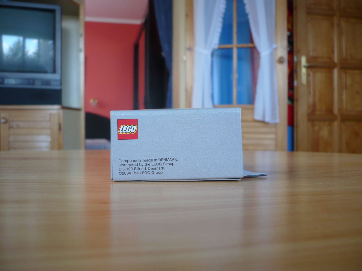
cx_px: 181
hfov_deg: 52.6
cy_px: 136
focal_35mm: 35
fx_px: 366
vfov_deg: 40.7
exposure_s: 1/30
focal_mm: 5.8
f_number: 2.8
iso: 100
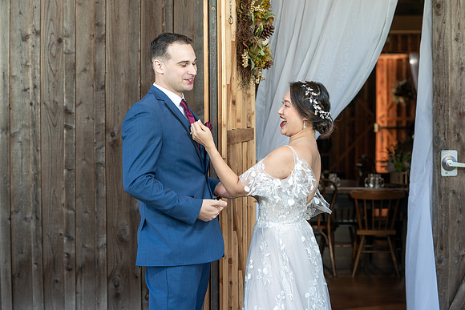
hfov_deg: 25.6
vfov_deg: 17.2
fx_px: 1024
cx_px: 232
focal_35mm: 79
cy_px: 155
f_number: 4
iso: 250
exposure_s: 1/200
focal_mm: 78
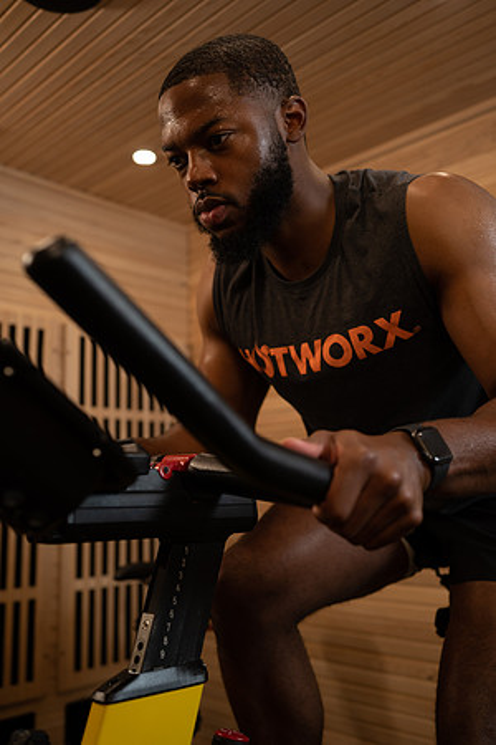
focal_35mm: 35
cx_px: 248
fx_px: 723
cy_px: 372
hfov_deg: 37.9
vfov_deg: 54.4
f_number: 2.8
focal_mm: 35
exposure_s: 1/160
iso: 400
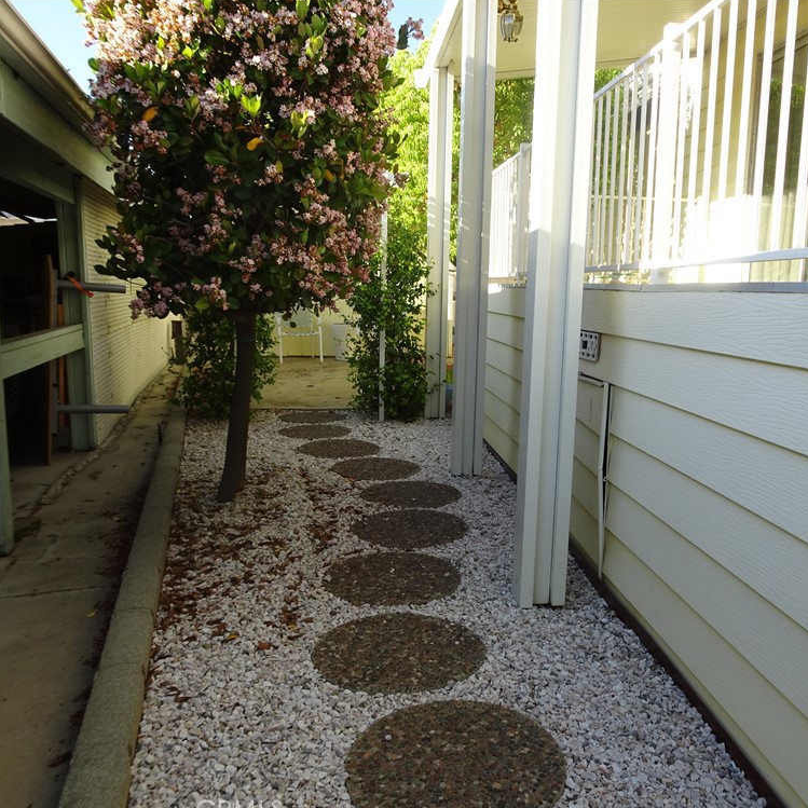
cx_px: 482
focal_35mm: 29
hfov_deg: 55.2
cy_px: 411
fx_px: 766
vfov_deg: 55.6
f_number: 3.5
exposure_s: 1/200
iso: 80
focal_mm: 4.13
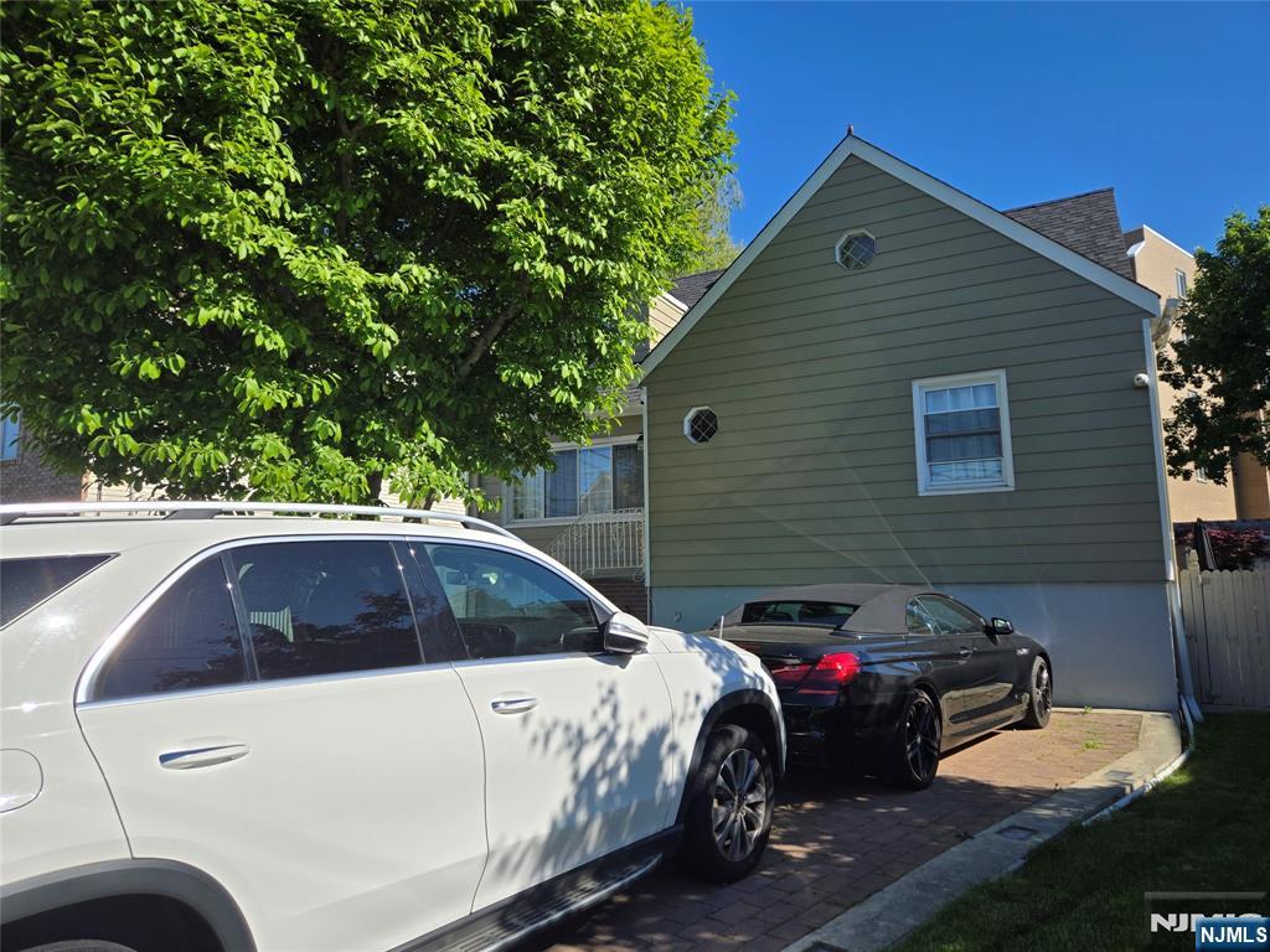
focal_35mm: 23
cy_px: 476
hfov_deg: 73.9
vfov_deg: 58.9
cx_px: 635
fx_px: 844
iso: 25
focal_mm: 5.4
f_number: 1.8
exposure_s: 1/2378
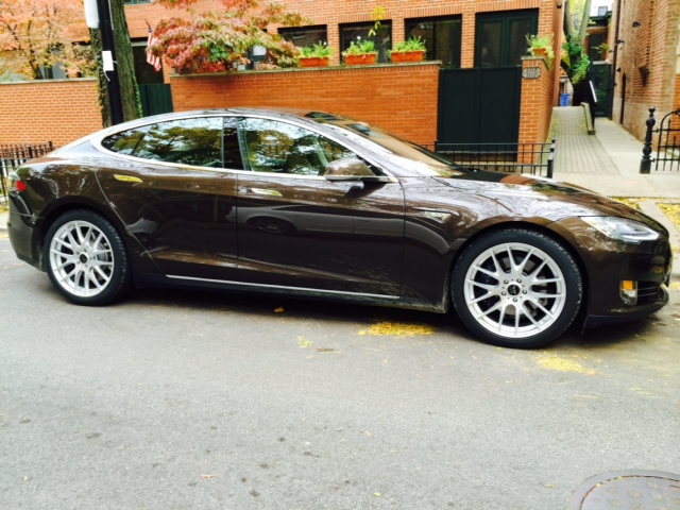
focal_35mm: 30
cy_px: 255
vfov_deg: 46.8
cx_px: 340
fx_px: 589
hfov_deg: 60.0
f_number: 2.2
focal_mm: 4.12
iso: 40
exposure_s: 1/40
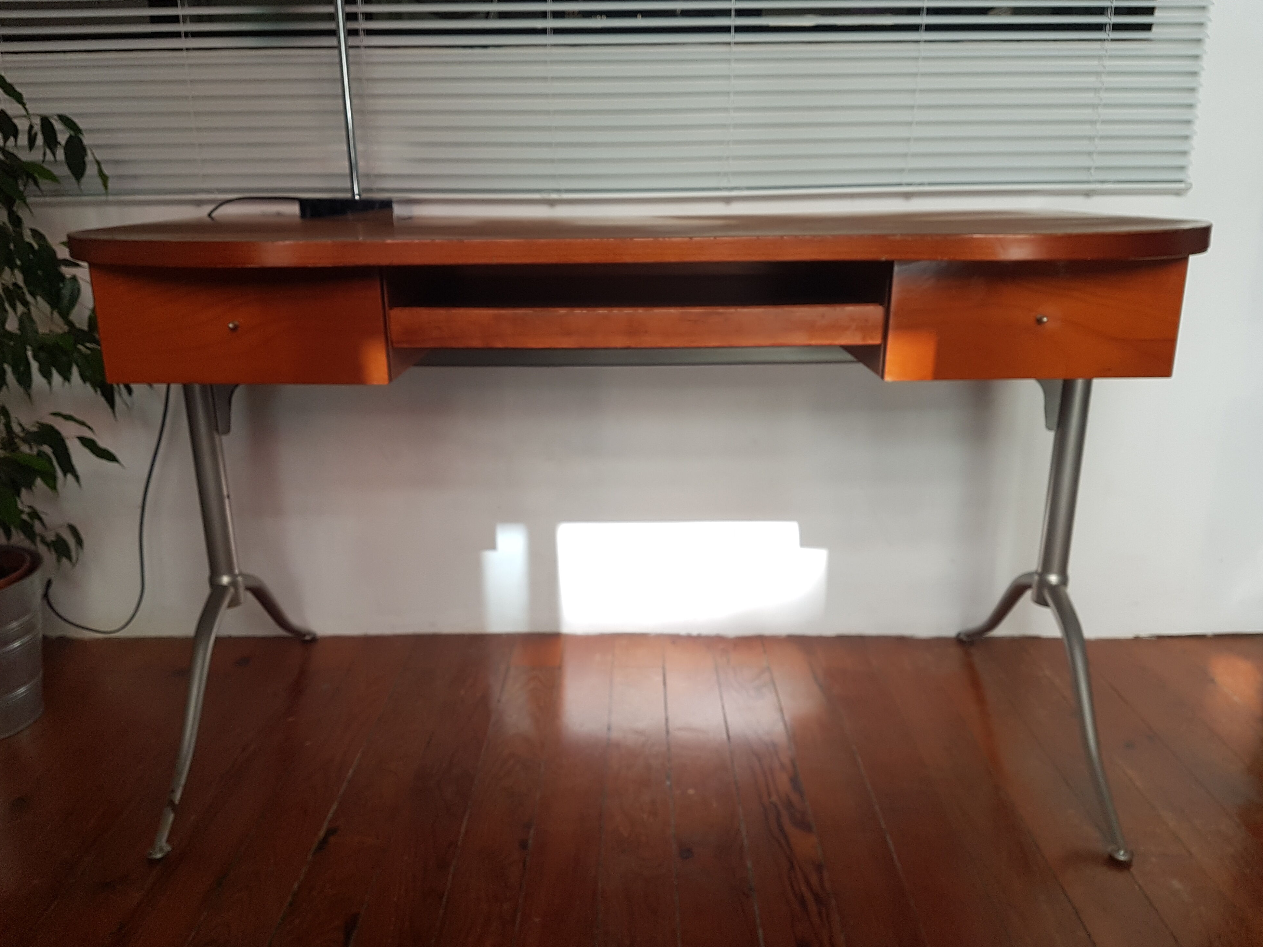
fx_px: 985
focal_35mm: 27
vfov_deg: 51.3
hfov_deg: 65.3
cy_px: 459
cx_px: 627
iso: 64
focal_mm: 4.2
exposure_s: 1/100
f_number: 1.7
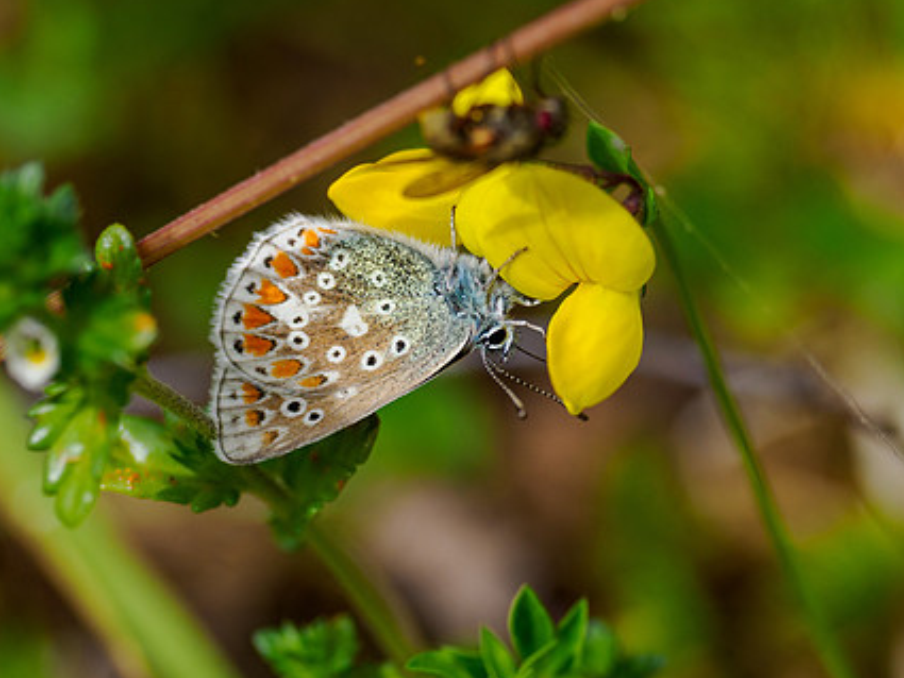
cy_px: 334
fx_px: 22021
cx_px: 491
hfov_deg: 2.4
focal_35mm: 843
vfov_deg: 1.8
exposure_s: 1/1250
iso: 320
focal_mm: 300
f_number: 4
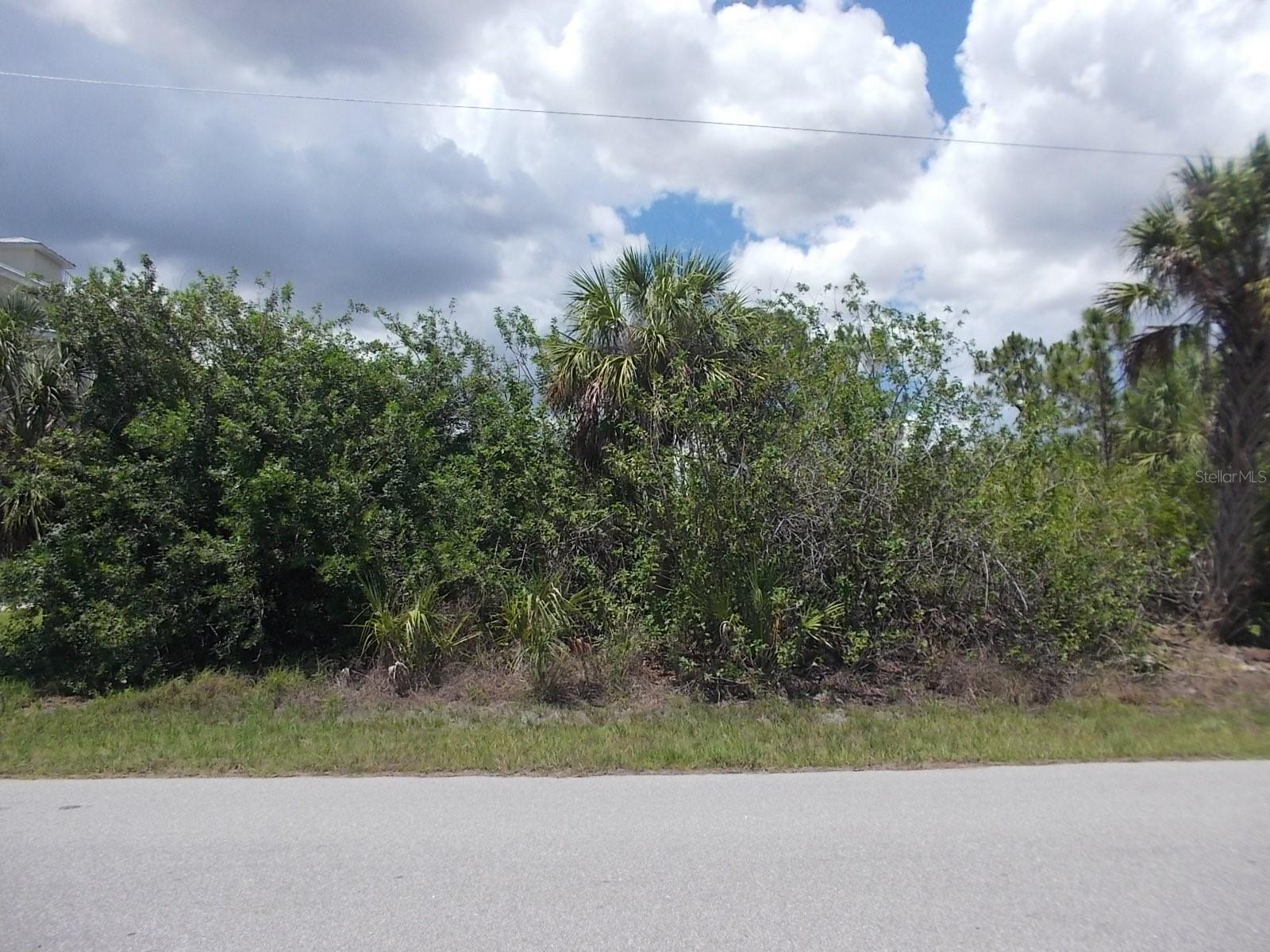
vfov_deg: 48.2
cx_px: 635
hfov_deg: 61.7
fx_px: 1064
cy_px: 476
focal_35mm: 29
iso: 80
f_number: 3.3
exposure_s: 1/1000
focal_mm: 4.1
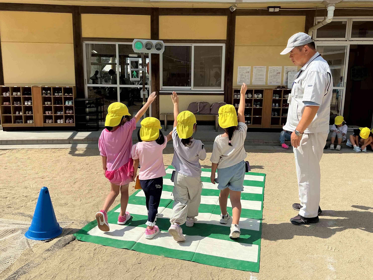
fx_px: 312
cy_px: 140
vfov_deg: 48.2
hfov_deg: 61.7
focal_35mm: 29
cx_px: 186
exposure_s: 1/2667
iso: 25
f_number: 1.8
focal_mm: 3
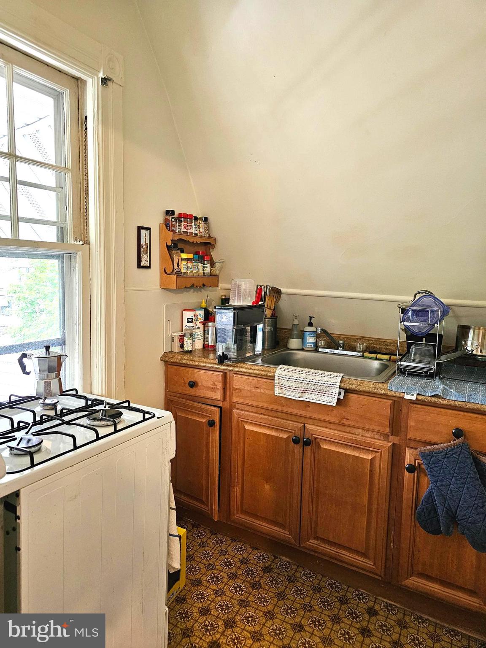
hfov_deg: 58.9
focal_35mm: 23
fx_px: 431
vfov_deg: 73.9
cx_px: 243
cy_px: 324
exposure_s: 1/120
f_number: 1.7
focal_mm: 6.3
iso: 640
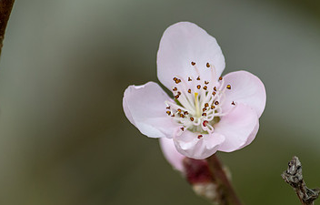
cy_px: 131
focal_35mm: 754
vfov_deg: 1.8
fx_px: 6618
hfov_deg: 2.8
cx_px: 221
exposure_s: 1/200
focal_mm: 280
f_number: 5.6
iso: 400
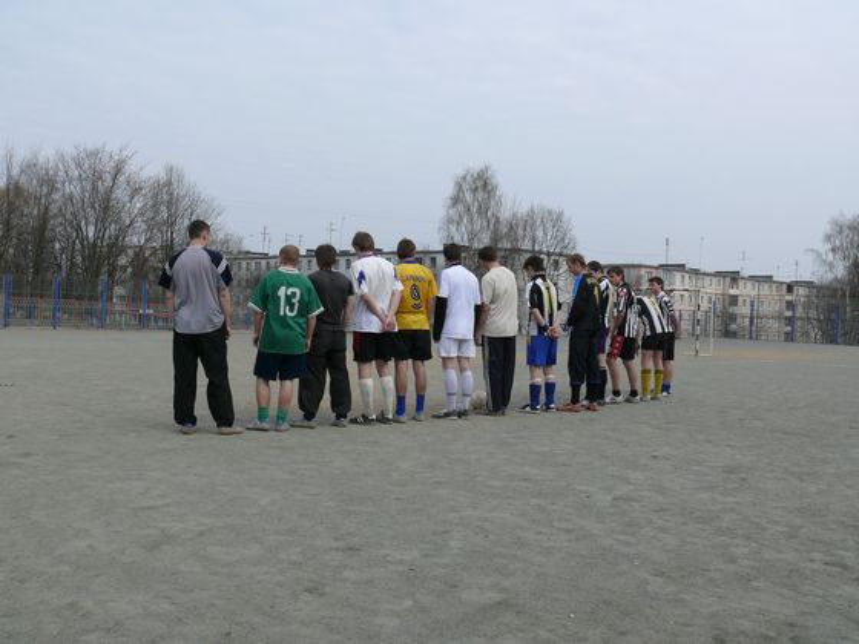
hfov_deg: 52.6
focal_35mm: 35
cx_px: 430
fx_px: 869
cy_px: 322
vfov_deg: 40.7
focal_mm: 7.4
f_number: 6.3
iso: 100
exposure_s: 1/400
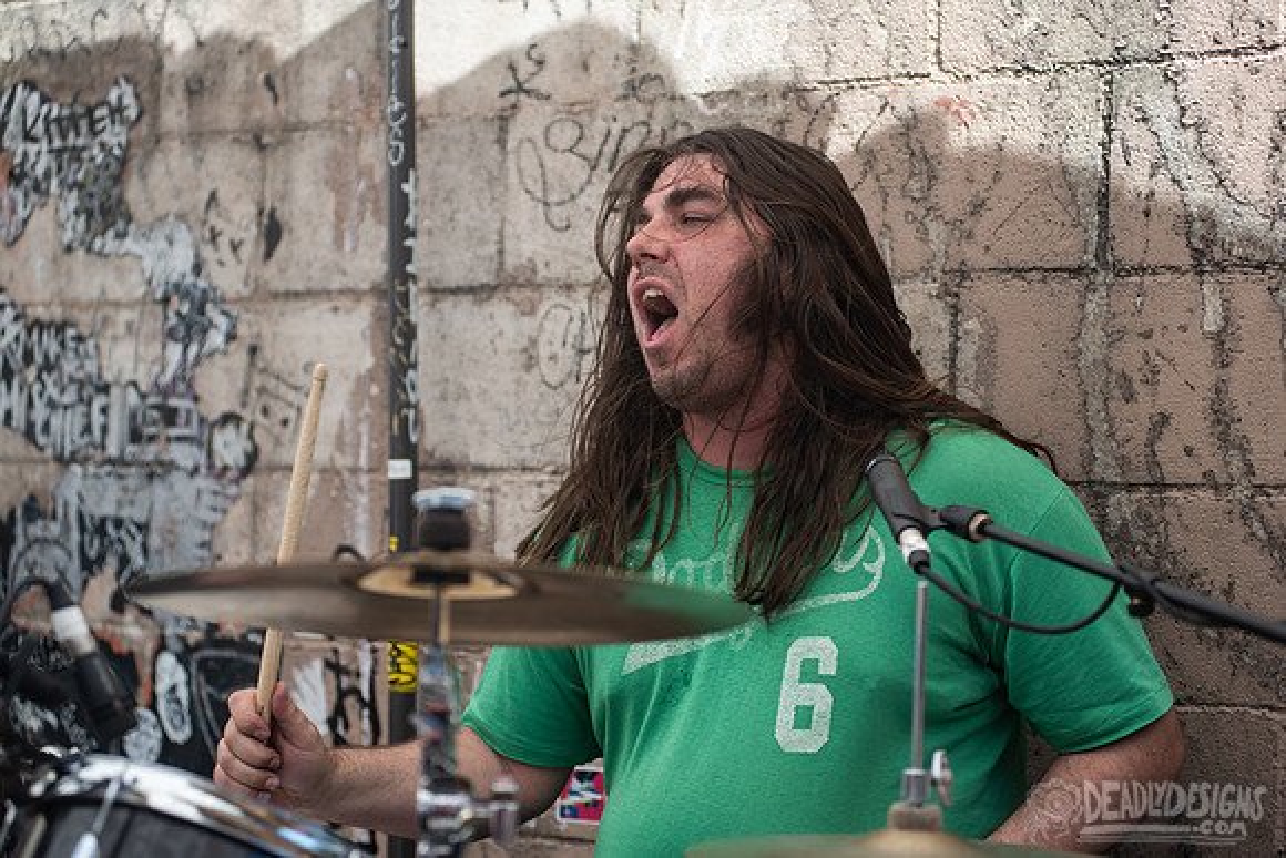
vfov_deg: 17.1
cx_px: 643
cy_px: 429
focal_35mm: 80
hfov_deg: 25.4
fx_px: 2858
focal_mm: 80
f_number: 4
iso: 320
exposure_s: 1/1600
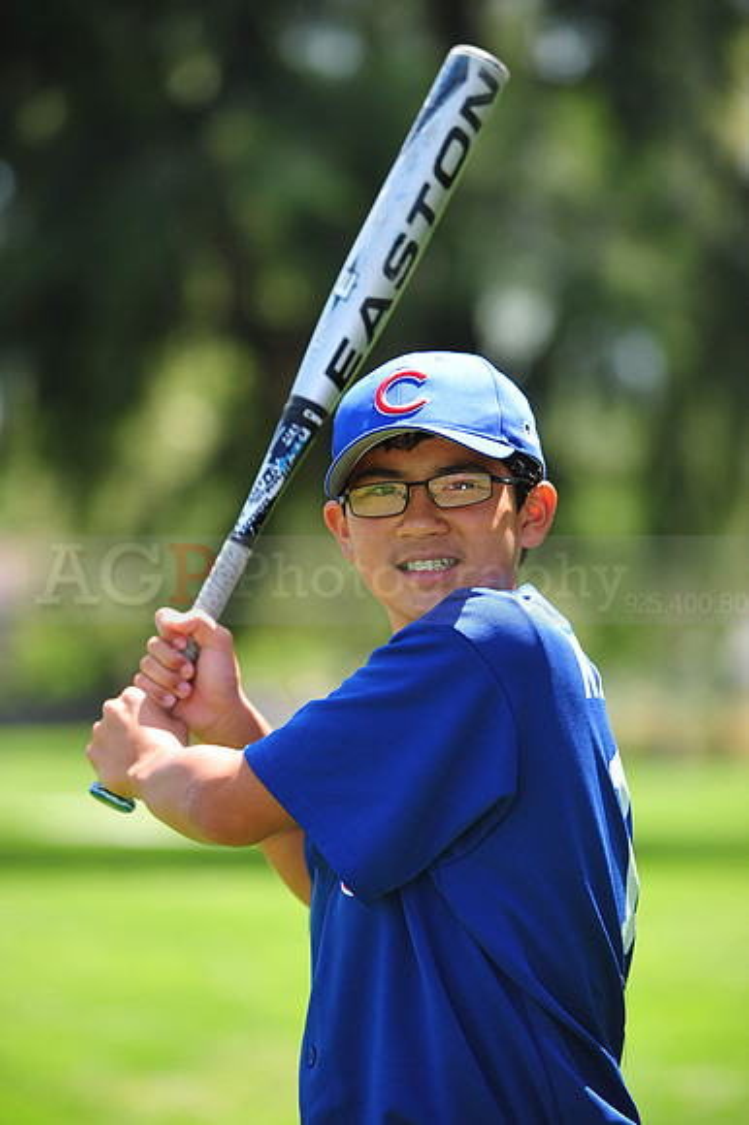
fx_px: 6249
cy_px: 562
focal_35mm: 200
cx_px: 374
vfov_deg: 10.3
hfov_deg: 6.9
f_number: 4.5
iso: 200
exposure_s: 1/400
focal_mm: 200
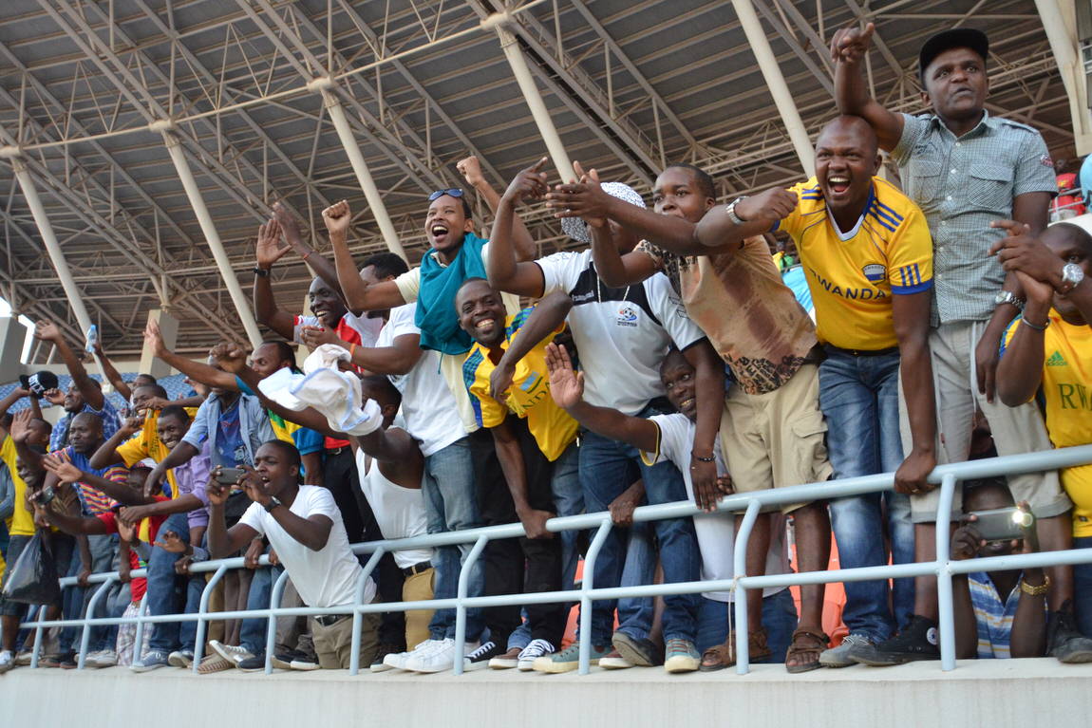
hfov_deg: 61.9
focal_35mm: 30
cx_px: 546
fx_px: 910
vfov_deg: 43.6
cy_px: 364
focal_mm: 20
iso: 1600
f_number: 2.8
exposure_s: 1/400
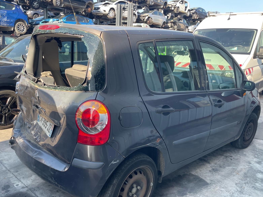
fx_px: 228
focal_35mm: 30
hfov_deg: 59.9
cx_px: 122
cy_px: 111
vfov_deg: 46.7
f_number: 1.6
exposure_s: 1/337
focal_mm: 4.2
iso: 32
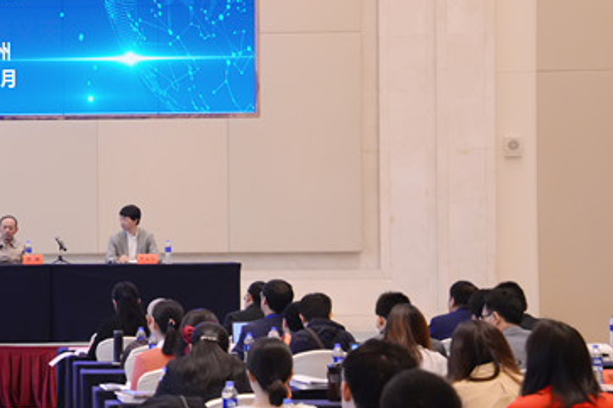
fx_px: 3012
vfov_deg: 7.7
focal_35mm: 177
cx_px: 0
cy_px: 175
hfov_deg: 11.5
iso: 4000
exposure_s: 1/60
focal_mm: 80
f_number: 9.5
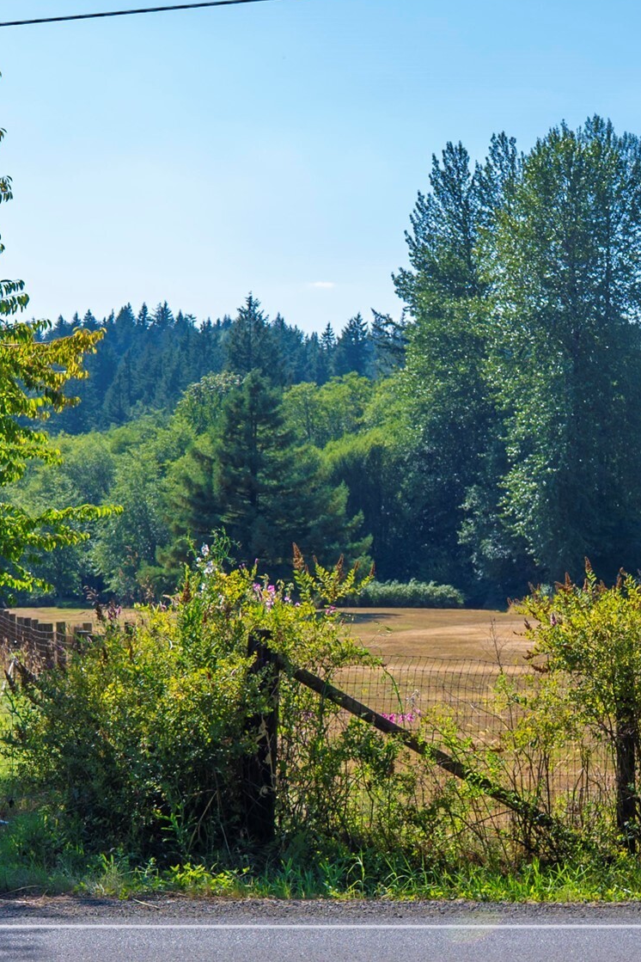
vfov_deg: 39.6
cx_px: 351
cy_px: 476
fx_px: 1335
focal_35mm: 50
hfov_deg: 27.0
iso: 80
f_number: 7.1
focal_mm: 33
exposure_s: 1/200
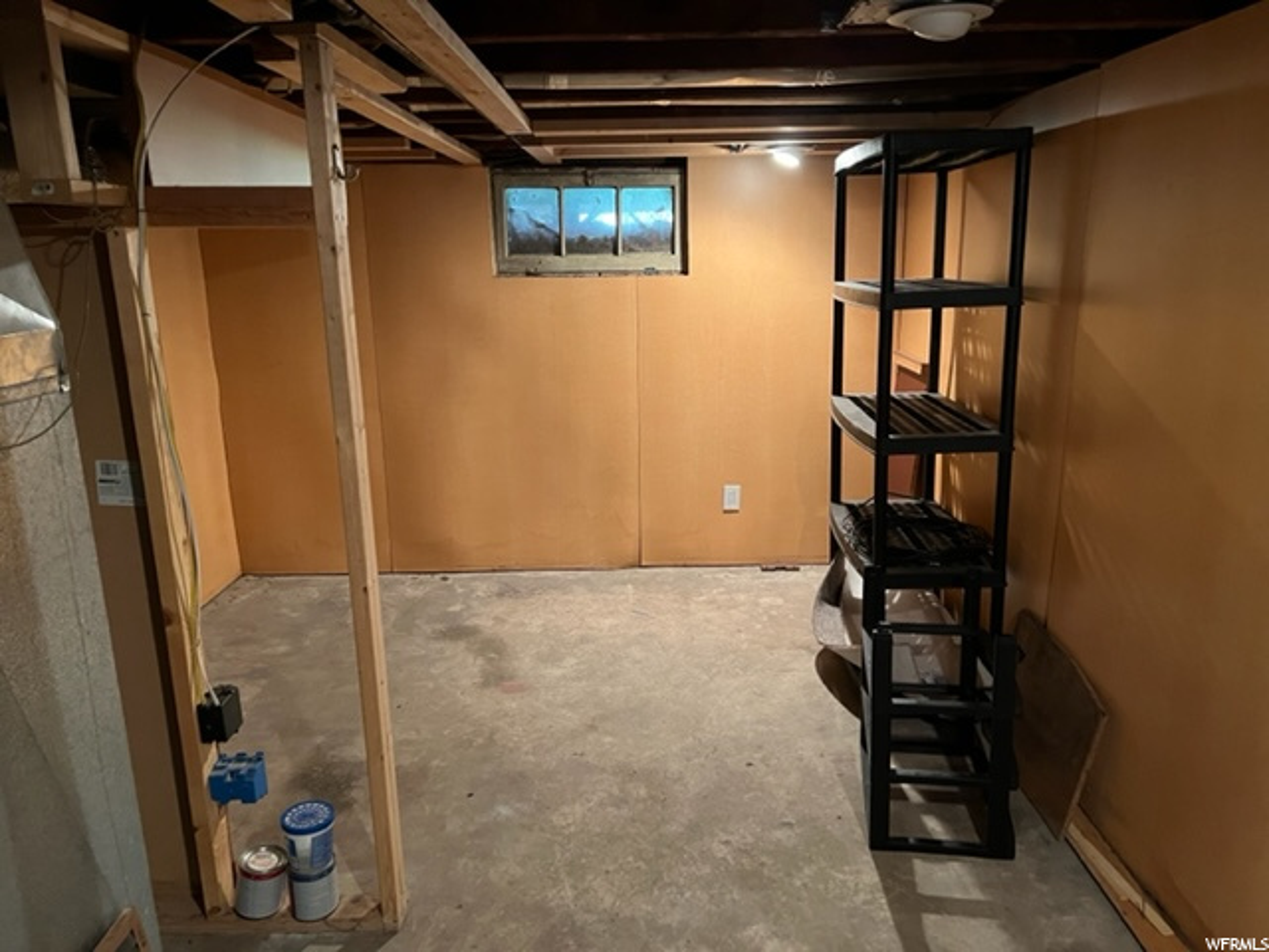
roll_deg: +1.1
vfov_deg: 53.1
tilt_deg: -13.4
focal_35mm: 26
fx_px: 953
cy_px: 476
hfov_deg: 67.3
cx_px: 634
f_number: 1.5
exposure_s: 1/40
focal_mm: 5.7
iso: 500
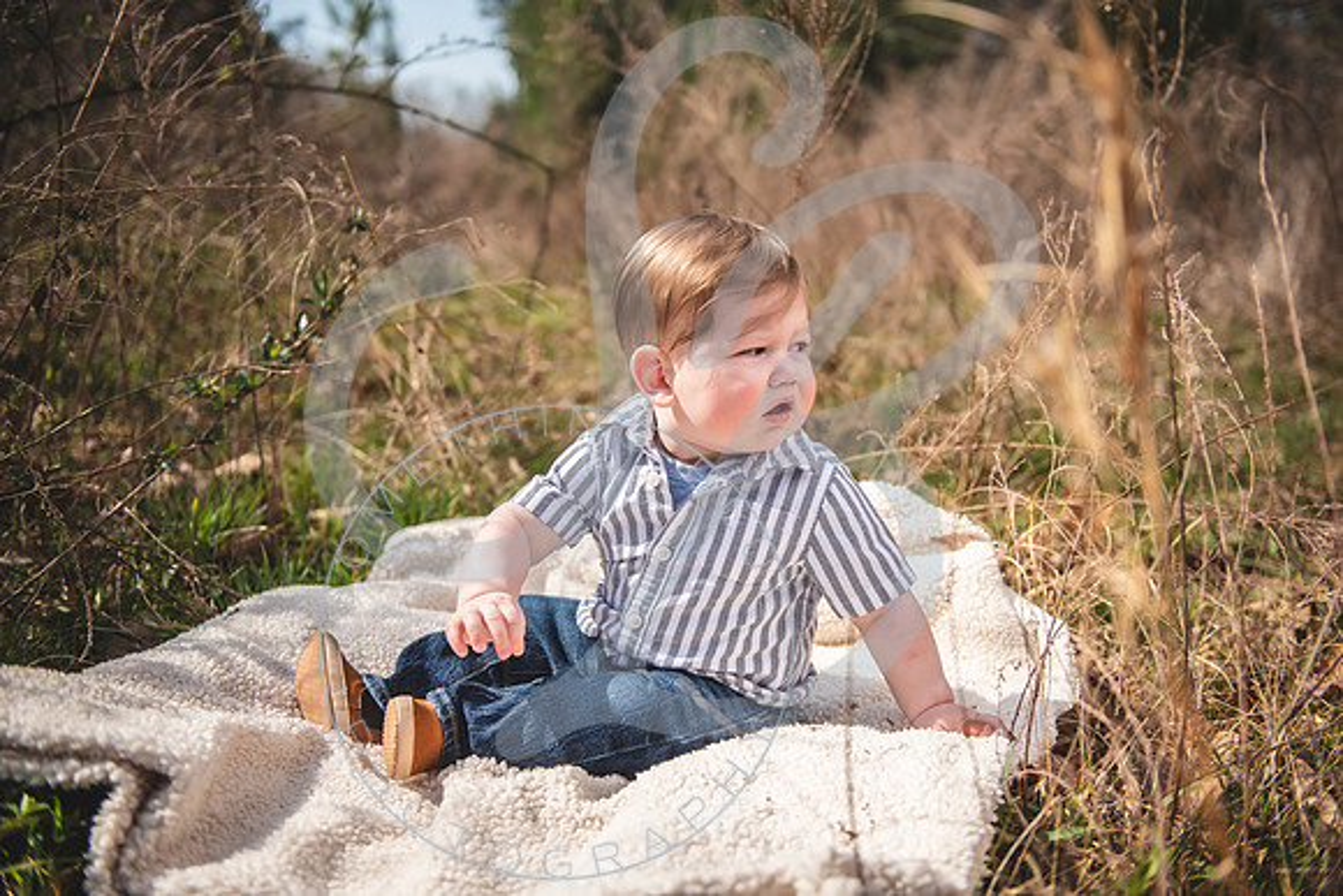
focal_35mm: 36
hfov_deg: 53.1
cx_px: 672
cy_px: 448
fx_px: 1343
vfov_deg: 36.9
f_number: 2.8
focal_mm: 36
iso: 100
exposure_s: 1/2500
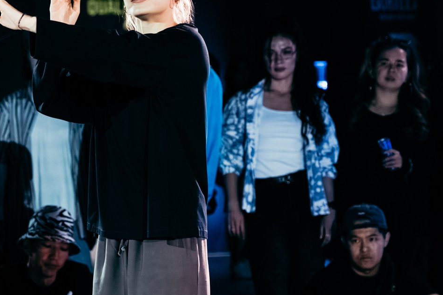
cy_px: 229
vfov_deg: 7.3
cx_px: 115
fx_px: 2301
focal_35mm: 187
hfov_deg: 11.0
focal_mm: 69
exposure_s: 1/800
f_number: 2.8
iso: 3200
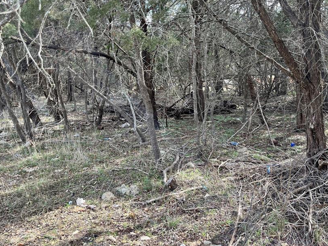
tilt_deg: -6.2
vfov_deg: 42.7
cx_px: 193
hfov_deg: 55.0
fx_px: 313
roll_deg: +1.4
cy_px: 96
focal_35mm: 33
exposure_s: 1/318
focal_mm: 5.1
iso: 50
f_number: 1.6
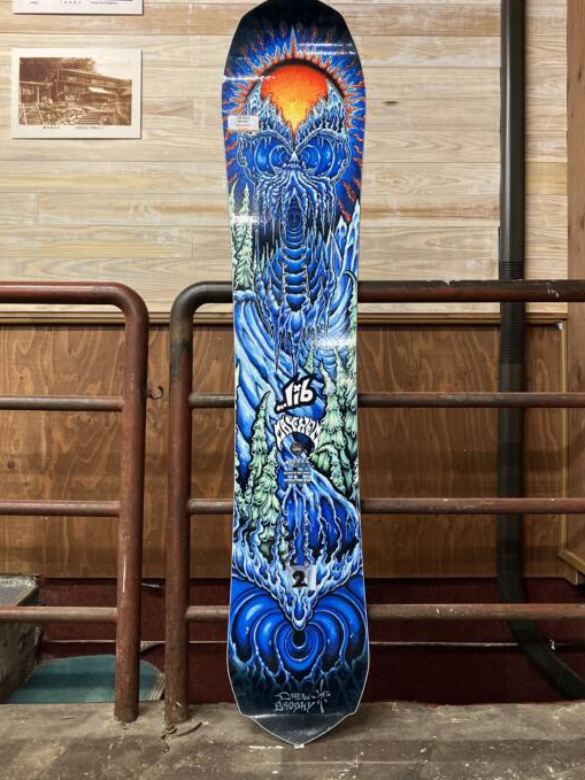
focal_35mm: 33
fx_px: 744
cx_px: 303
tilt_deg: +3.3
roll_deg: -1.1
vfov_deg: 55.2
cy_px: 340
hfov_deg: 42.9
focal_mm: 3.99
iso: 100
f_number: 1.8
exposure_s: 1/50
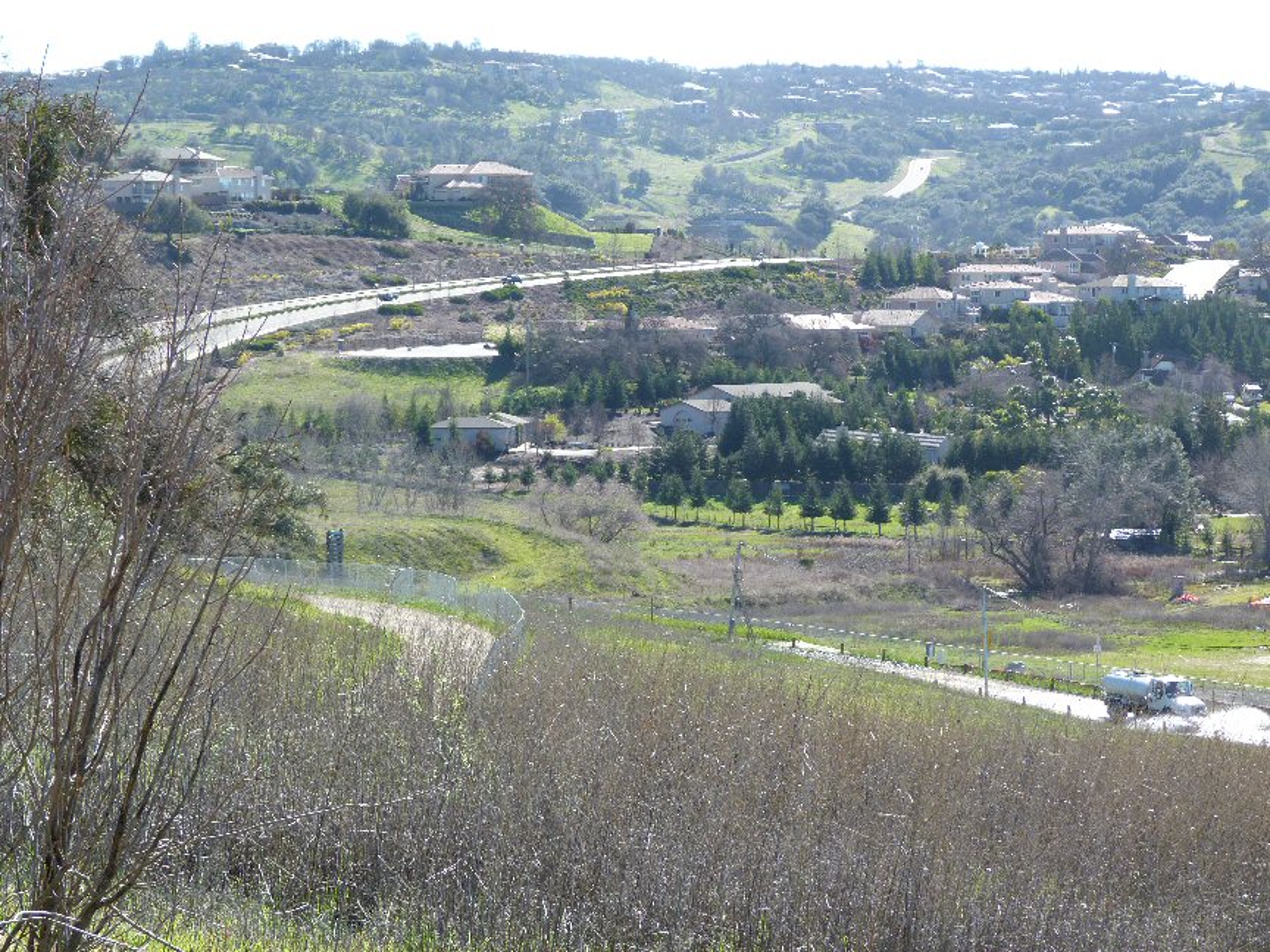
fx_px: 3852
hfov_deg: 18.7
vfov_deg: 14.1
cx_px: 635
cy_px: 476
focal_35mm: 105
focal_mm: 19
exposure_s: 1/250
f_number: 4
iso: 80
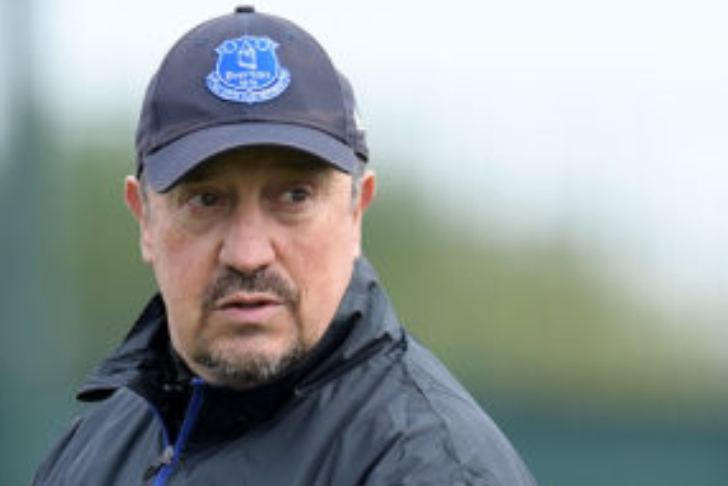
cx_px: 87
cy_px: 603
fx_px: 21729
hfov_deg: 1.9
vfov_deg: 1.3
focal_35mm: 1074
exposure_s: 1/2000
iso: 800
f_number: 3.2
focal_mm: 400
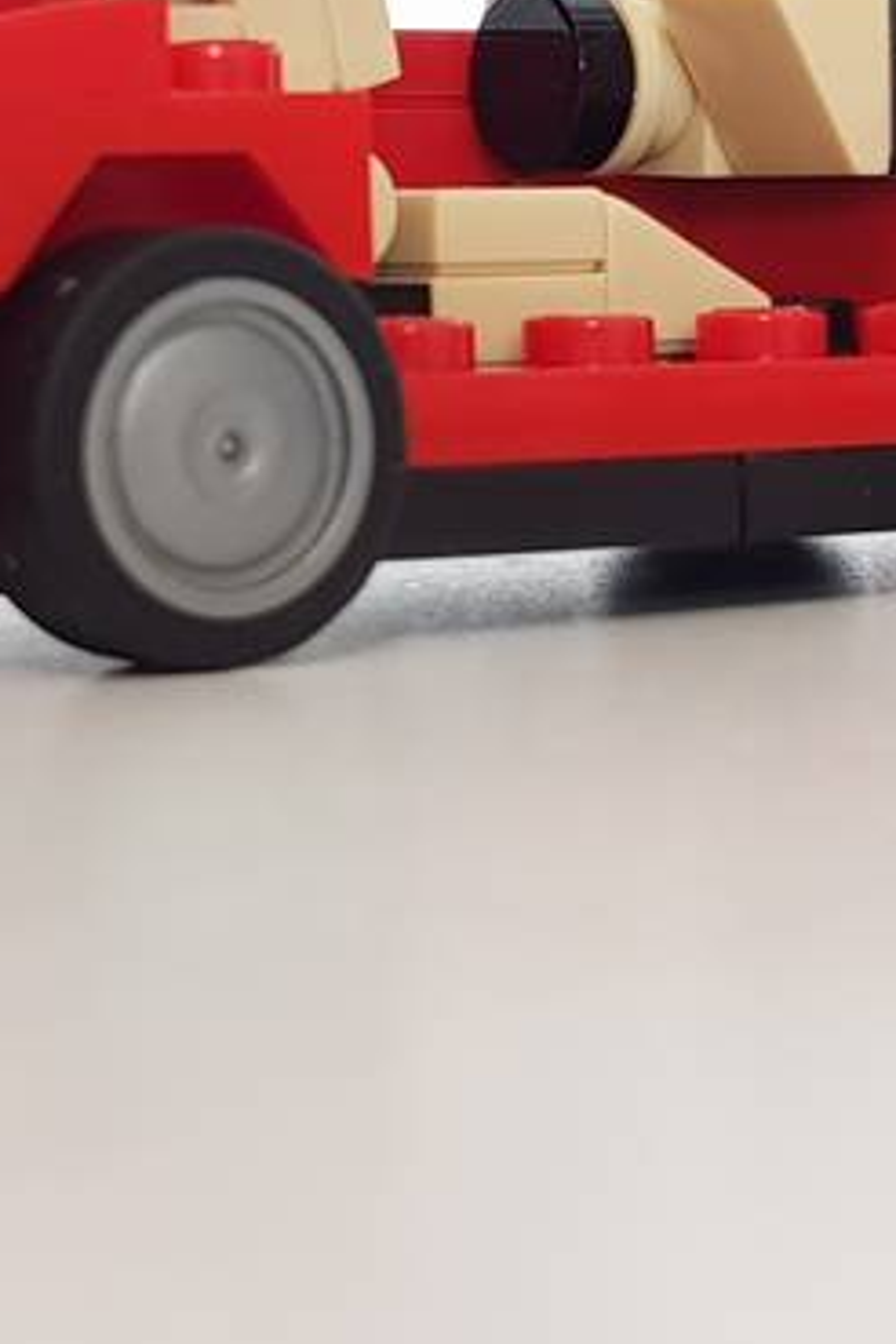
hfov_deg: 20.6
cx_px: 528
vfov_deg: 30.1
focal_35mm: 66
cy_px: 384
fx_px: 2464
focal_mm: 4.3
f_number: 1.7
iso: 125
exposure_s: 1/60
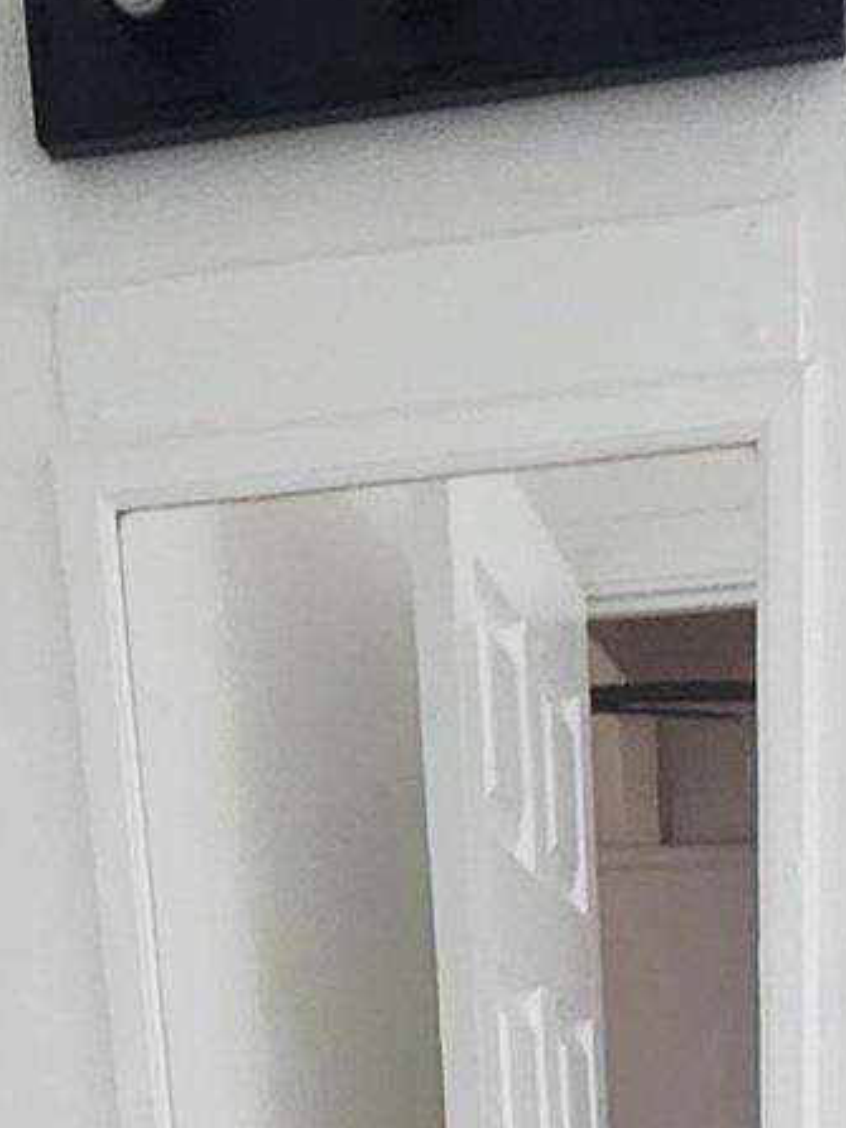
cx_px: 477
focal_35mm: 67
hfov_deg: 21.9
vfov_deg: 19.1
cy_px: 2200
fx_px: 2184
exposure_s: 1/60
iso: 320
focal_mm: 2.2
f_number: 2.2
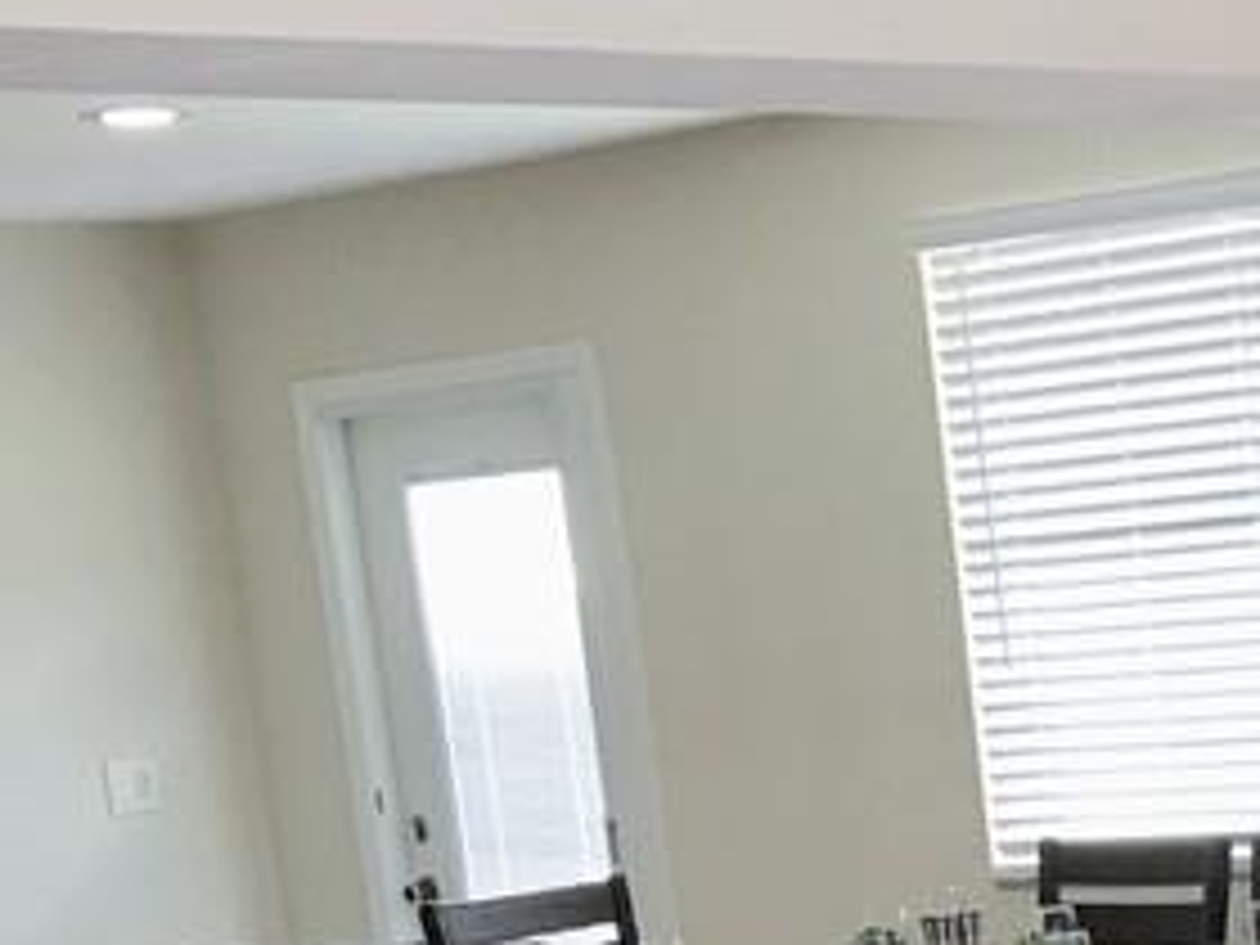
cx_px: 1440
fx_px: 3858
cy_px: 1282
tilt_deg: -10.4
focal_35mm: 106
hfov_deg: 17.8
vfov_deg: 13.4
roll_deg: +5.9
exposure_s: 1/30
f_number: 2.2
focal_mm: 4.15
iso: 32
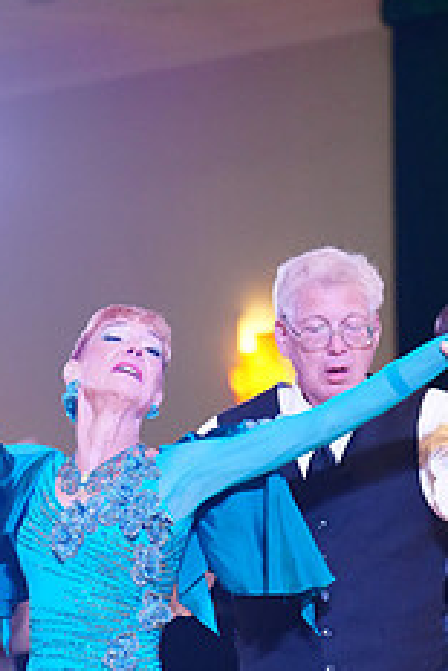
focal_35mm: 190
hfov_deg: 7.2
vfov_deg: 10.6
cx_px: 152
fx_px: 3541
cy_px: 795
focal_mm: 76
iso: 5000
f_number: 2.8
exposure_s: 1/400
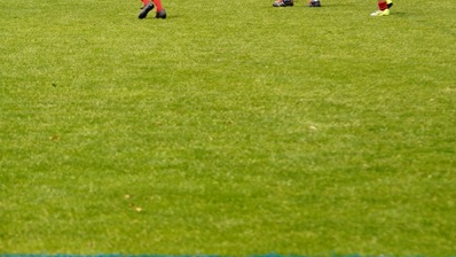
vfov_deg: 5.1
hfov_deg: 9.0
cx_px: -150
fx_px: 2854
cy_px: 97
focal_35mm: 236
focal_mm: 70
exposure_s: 1/400
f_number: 5
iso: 100
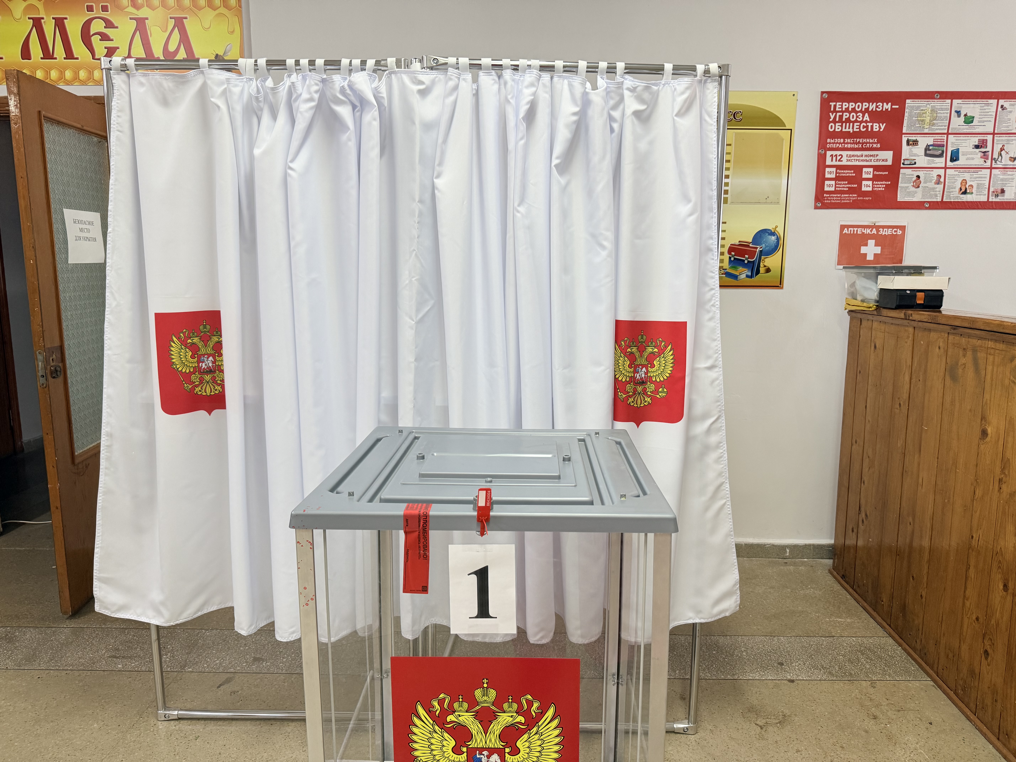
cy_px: 381
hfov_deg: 71.6
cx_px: 508
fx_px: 704
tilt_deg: -8.2
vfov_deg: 56.8
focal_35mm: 24
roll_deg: -0.3
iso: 200
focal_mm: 6.76
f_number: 1.78
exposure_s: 1/100
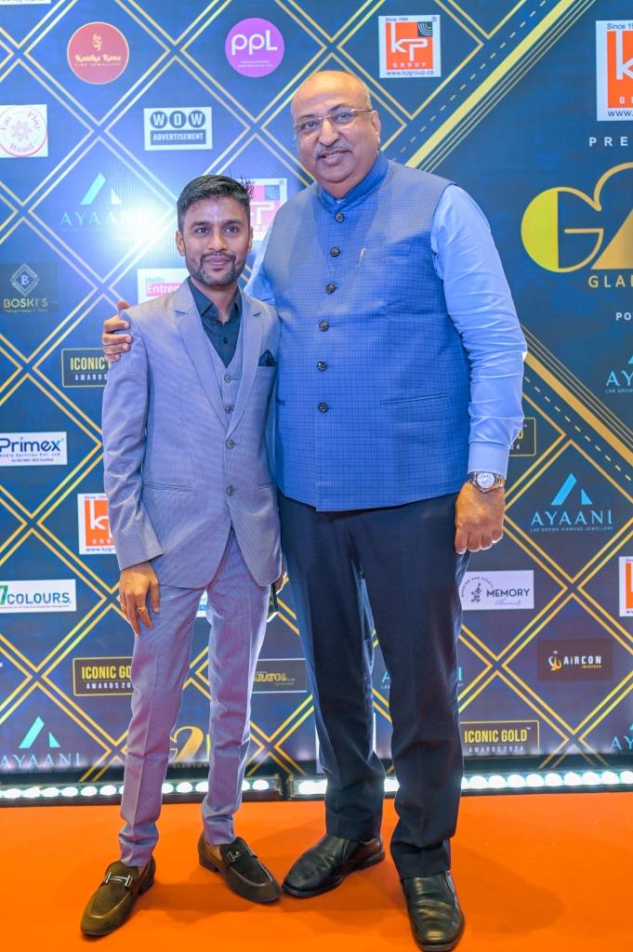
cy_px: 476
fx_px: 925
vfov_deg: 54.5
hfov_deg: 37.8
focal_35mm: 35
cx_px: 316
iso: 1000
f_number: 1.8
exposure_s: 1/320
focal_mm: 35
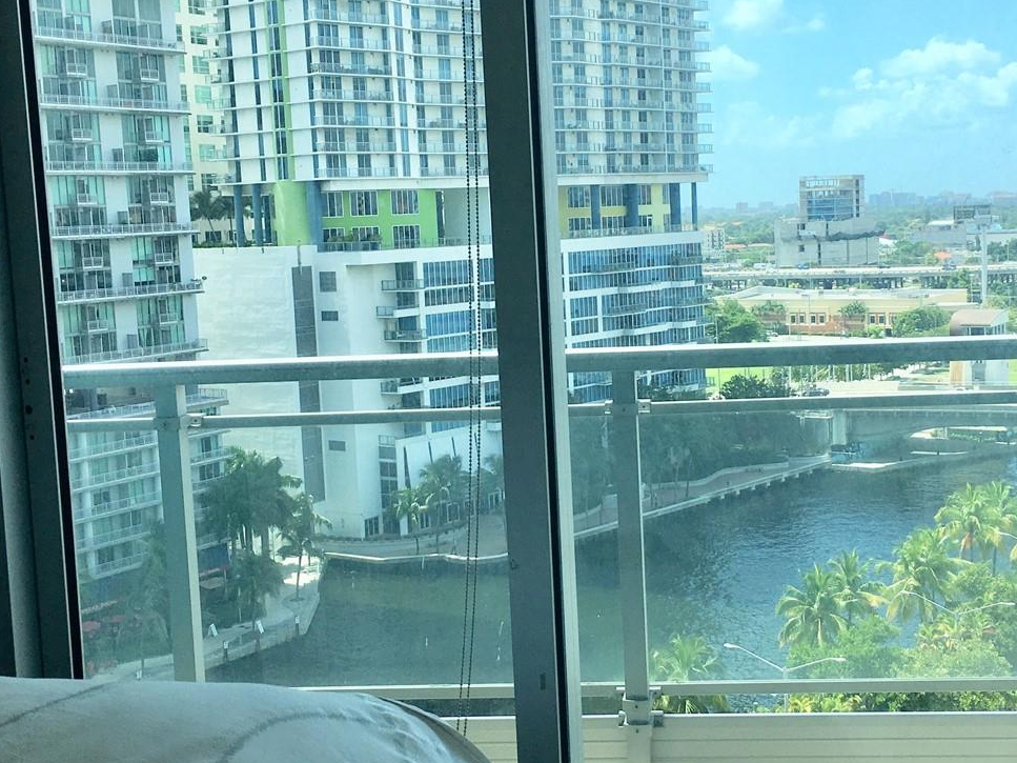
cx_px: 613
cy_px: 364
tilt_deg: -4.4
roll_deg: +1.7
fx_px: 1410
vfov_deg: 30.3
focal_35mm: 48
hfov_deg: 39.5
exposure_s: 1/1040
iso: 25
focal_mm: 4.15
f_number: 2.2
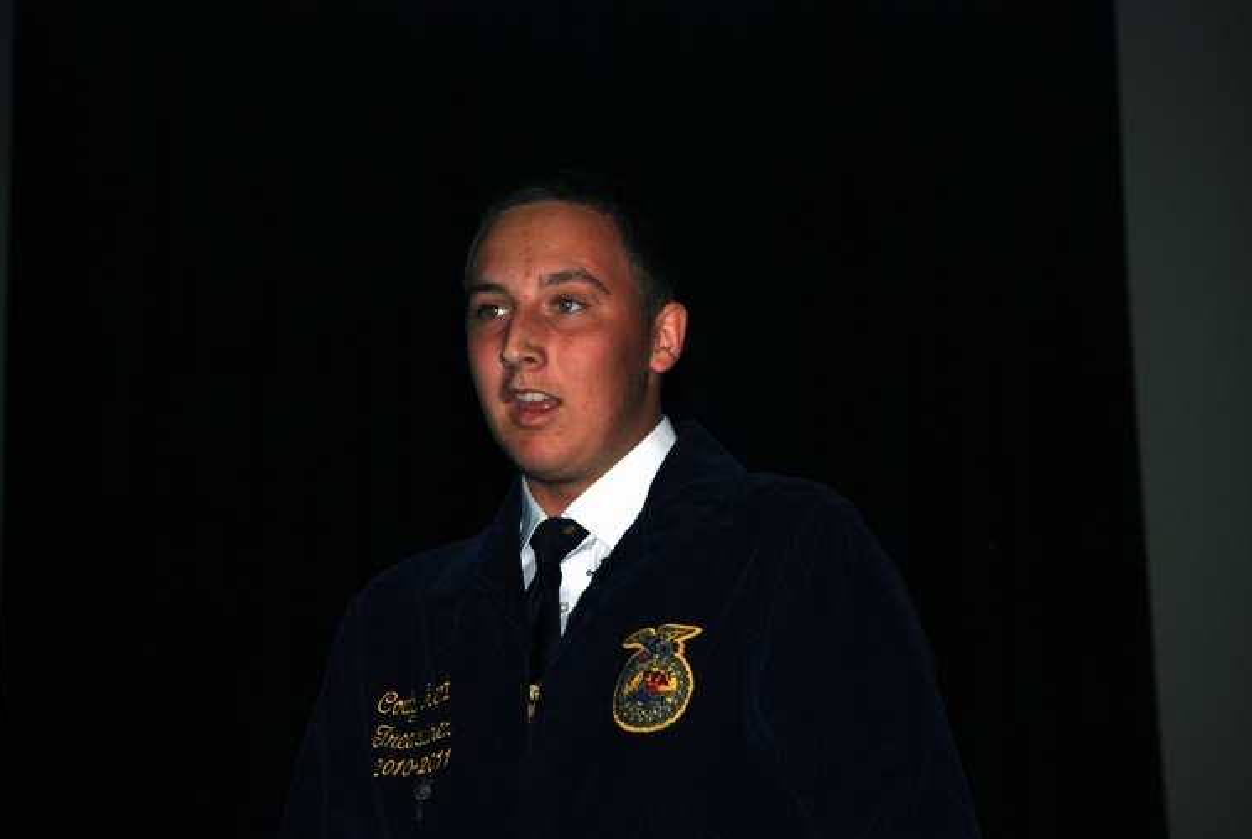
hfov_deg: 10.1
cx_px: 624
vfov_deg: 6.8
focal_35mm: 204
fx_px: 7089
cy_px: 420
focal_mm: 135
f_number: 5.6
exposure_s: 1/60
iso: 220
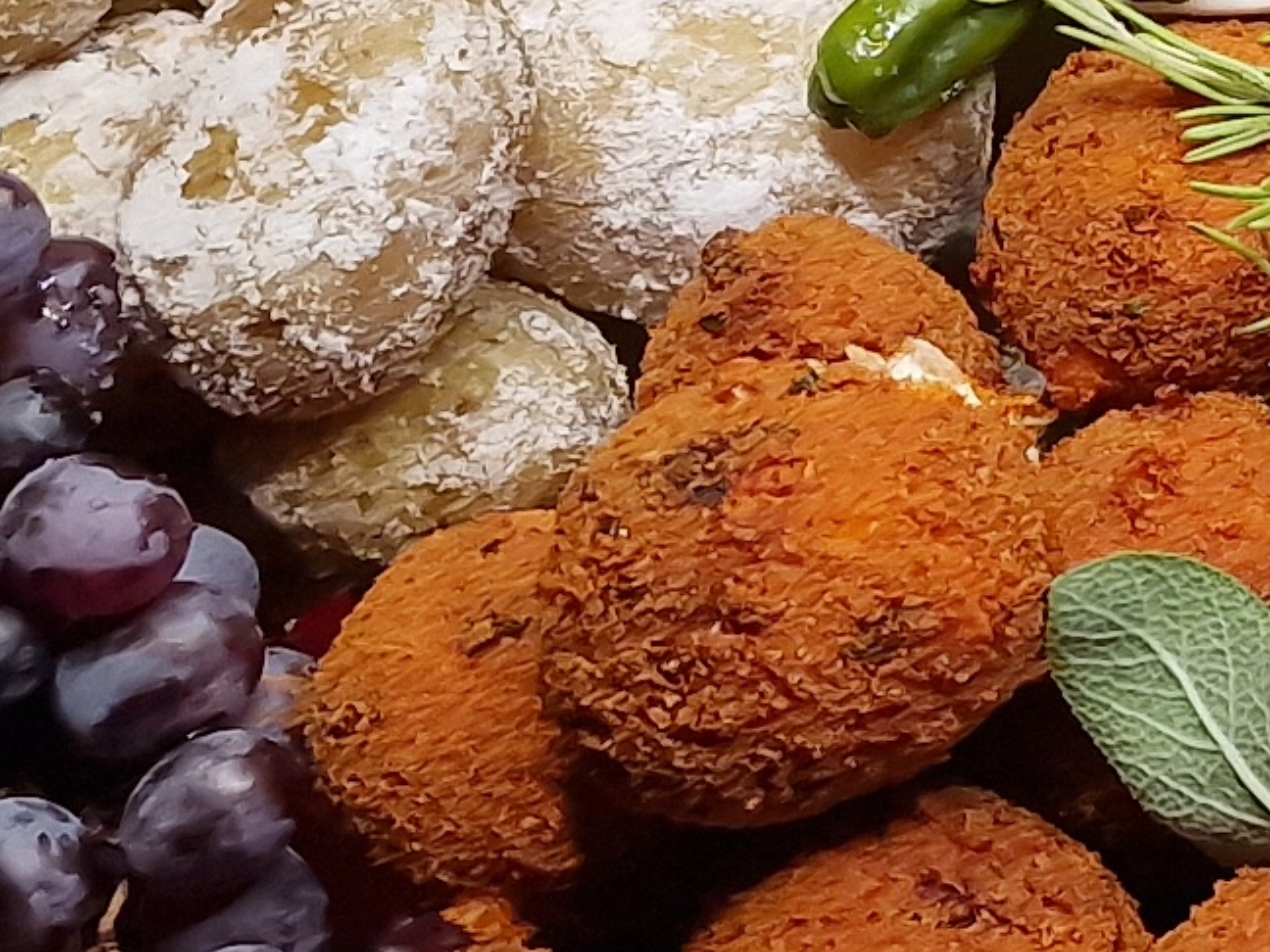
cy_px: -380
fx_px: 5210
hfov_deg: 12.3
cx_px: 2528
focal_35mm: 142
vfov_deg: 10.2
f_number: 1.8
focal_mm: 6.4
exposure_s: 1/180
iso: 80
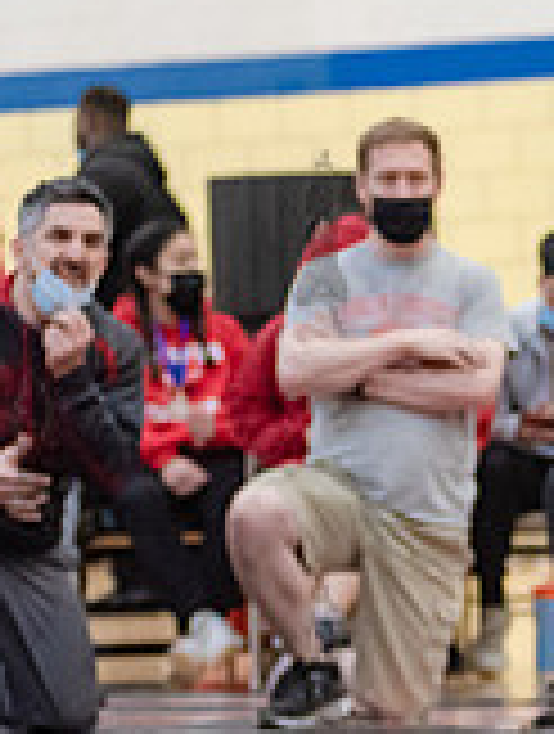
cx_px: 901
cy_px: 444
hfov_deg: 5.4
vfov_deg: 7.2
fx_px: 5803
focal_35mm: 273
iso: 4000
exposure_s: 1/400
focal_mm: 80
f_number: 3.5
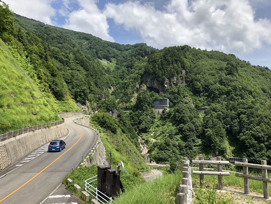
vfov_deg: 49.7
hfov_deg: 63.4
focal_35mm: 28
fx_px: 219
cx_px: 136
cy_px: 102
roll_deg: +0.3
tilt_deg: +6.2
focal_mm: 3.99
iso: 20
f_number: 1.8
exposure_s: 1/1499
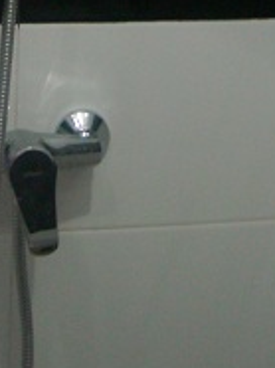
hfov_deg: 12.0
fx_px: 1306
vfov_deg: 14.8
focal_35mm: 123
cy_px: -199
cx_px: 59
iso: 270
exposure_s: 1/8
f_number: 2.8
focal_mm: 5.7
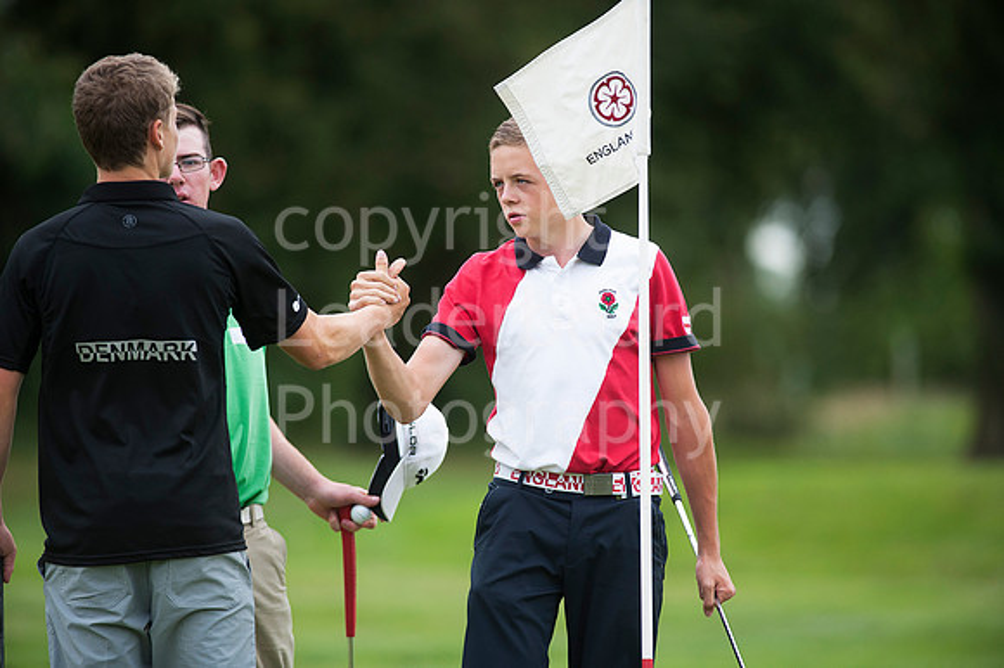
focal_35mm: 300
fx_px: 8362
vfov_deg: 4.6
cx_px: 502
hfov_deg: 6.9
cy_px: 334
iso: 800
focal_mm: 300
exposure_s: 1/1250
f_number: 4
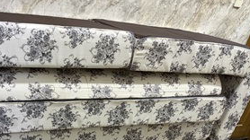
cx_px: 71
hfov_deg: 46.2
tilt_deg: -29.4
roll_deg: -10.2
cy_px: 138
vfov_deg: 26.3
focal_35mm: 43
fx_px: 285
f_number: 1.78
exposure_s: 1/60
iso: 800
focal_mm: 6.76
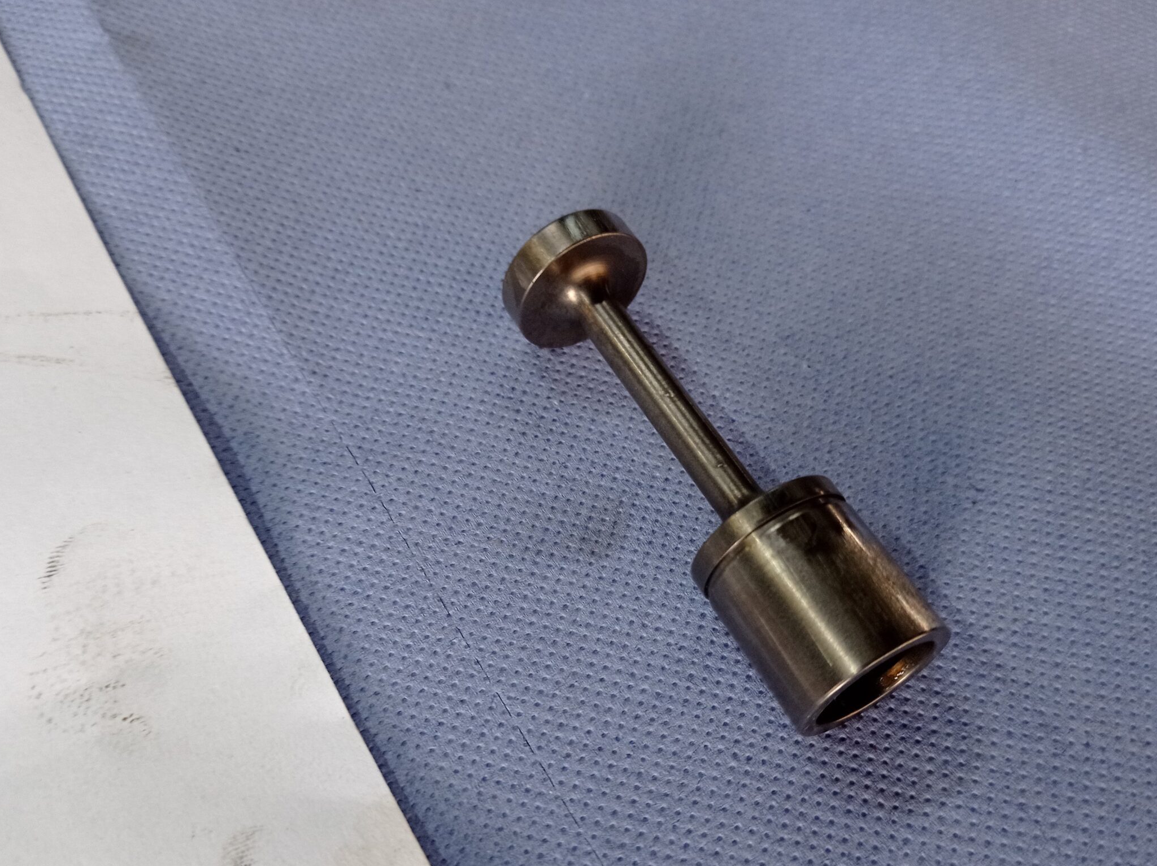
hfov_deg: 52.7
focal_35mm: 35
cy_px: 523
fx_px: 1169
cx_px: 579
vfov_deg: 40.4
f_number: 1.79
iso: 175
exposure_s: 1/33.3
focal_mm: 4.74
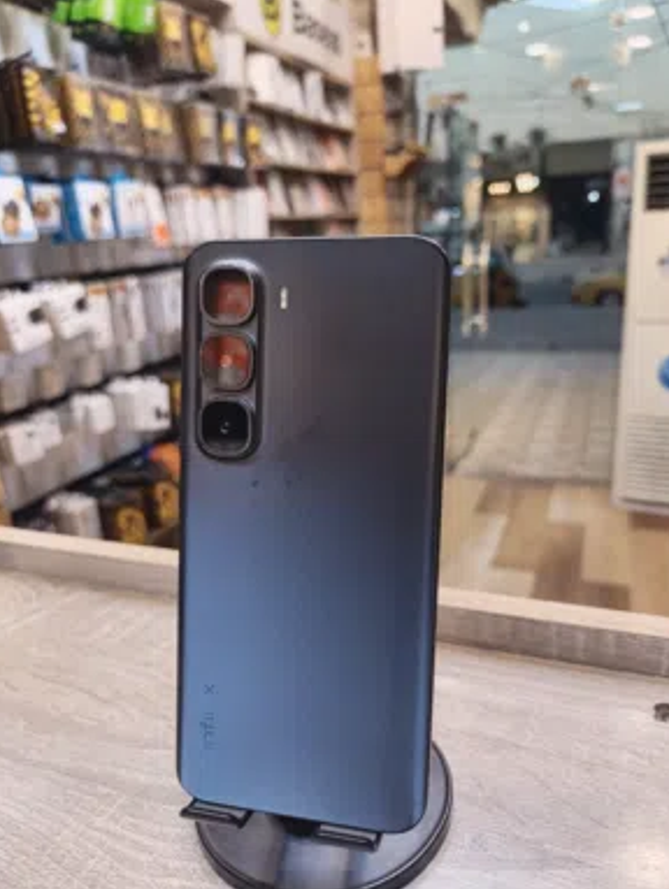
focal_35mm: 24
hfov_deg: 56.9
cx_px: 344
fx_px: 617
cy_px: 462
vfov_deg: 71.5
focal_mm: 5.56
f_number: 1.8
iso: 150
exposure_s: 1/100
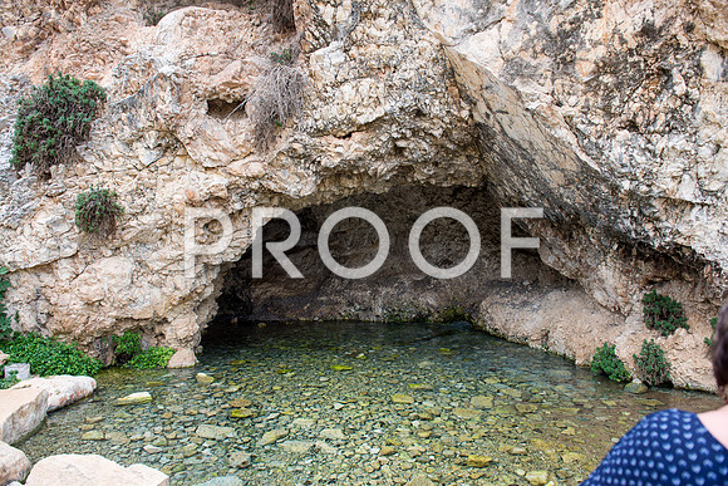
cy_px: 243
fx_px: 485
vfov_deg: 53.2
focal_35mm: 24
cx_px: 364
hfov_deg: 73.7
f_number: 3.5
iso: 100
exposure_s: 1/125
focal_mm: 24
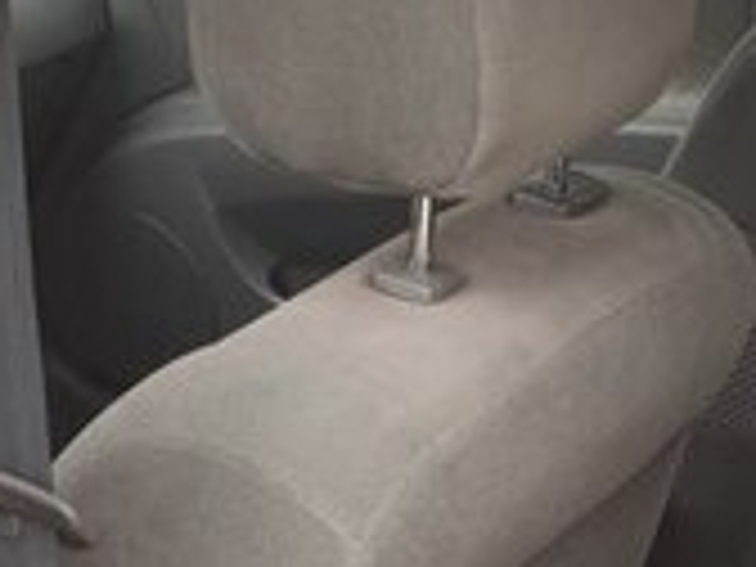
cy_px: 857
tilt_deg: -34.4
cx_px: 954
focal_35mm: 114
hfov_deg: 16.4
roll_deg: -4.1
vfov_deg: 12.3
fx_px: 2490
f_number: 2.2
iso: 32
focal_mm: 4.15
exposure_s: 1/100
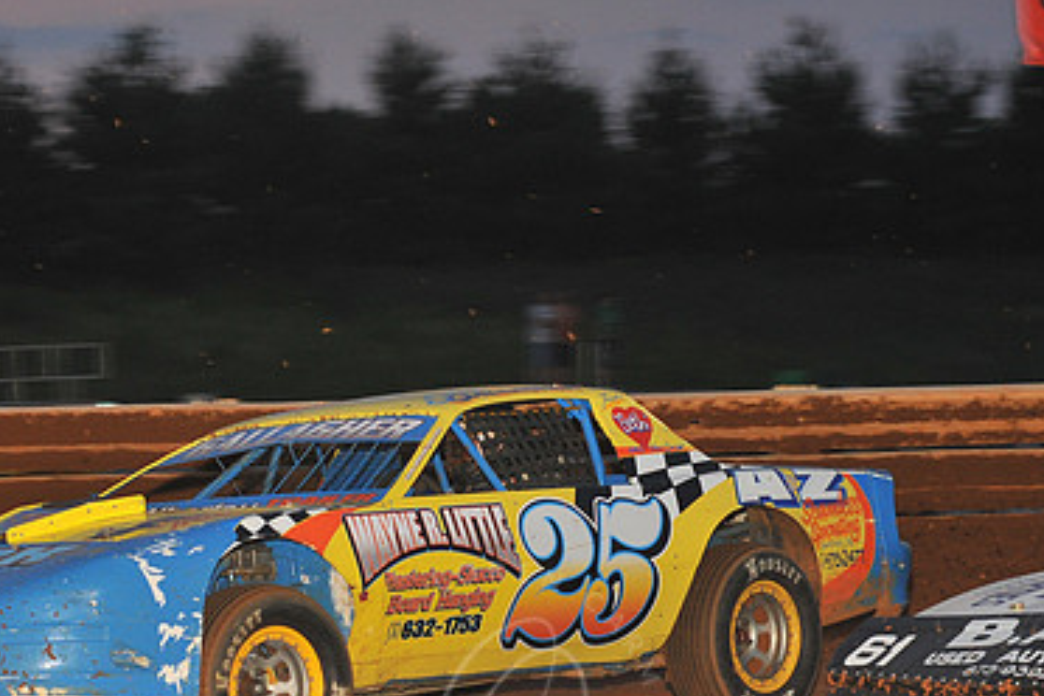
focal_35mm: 134
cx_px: 497
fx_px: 3886
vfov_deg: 10.2
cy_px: 471
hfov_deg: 15.3
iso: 1000
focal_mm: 86
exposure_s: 1/320
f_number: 7.1
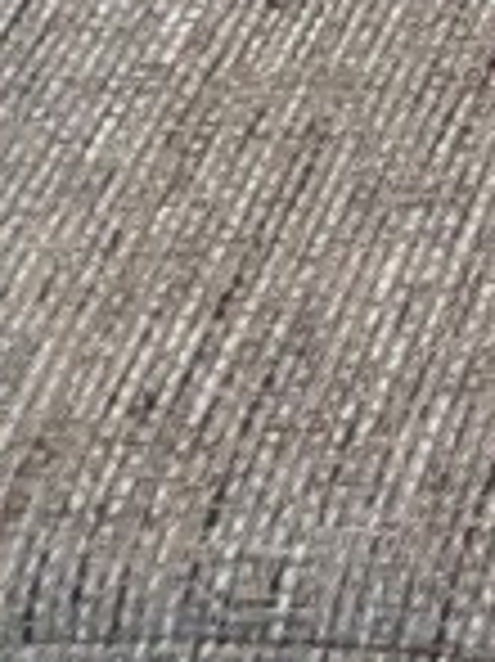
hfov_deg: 7.8
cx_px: 1726
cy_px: -797
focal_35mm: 152
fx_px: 2902
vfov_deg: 11.3
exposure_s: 1/130
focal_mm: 2.35
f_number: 2.2
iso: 161
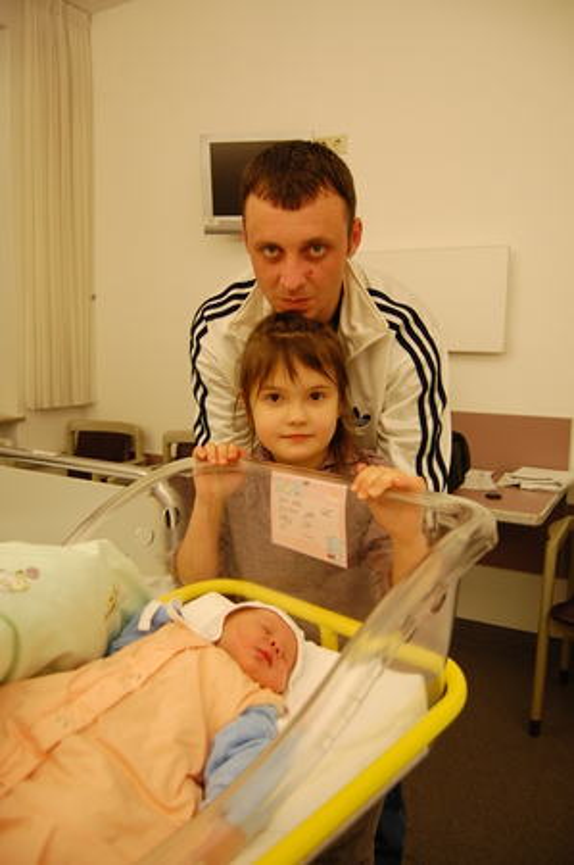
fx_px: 647
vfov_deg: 67.4
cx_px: 287
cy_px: 432
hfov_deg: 47.8
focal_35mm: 27
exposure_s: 1/30
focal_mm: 18
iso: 400
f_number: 3.5
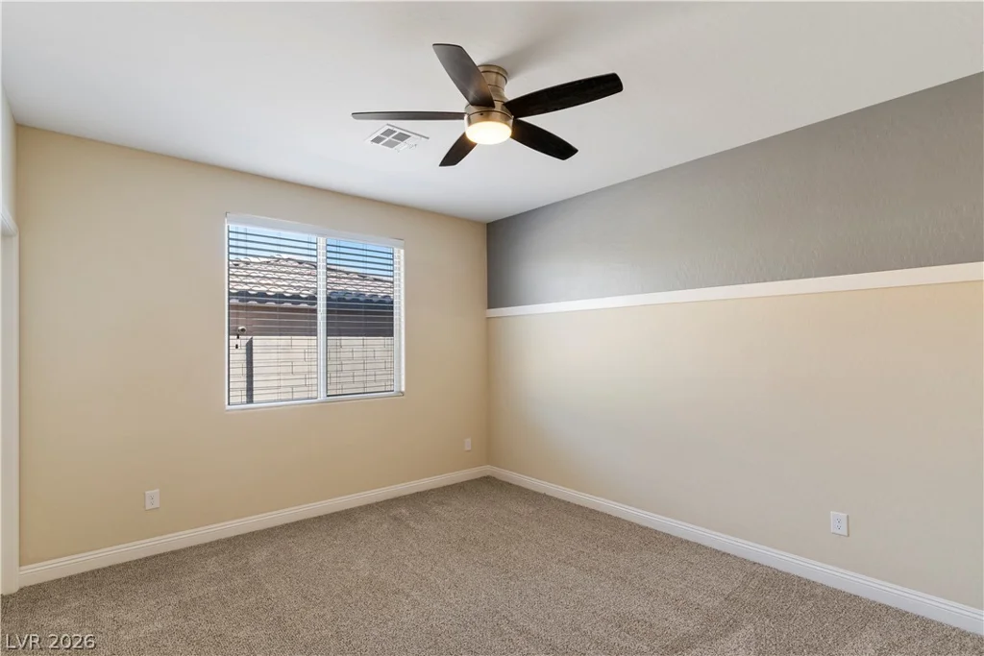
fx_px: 465
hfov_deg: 93.3
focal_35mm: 17
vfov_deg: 70.5
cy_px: 328
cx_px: 492
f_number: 8
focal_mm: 17
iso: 500
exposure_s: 1/4
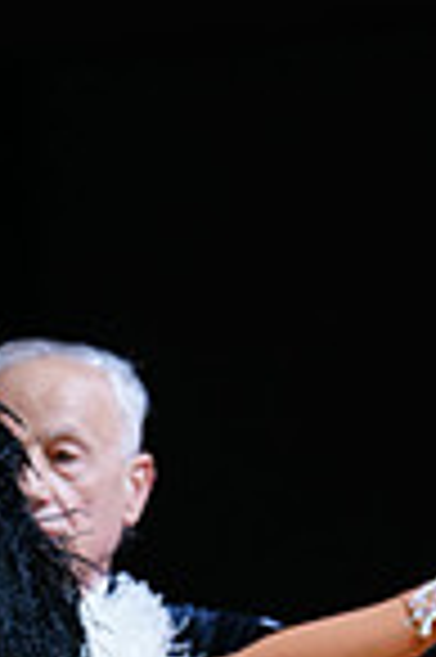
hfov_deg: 2.9
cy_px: 1184
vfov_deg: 4.4
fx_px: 8540
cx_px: -339
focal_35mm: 469
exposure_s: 1/500
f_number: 2.8
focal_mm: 118
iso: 640
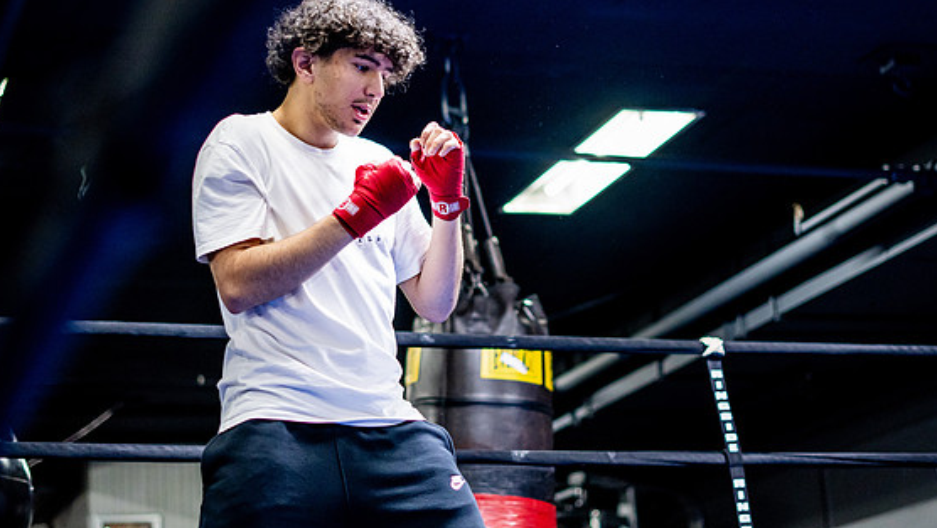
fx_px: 2038
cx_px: 465
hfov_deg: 25.9
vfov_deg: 14.7
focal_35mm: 82
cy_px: 229
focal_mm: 50
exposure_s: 1/500
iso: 2000
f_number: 1.8
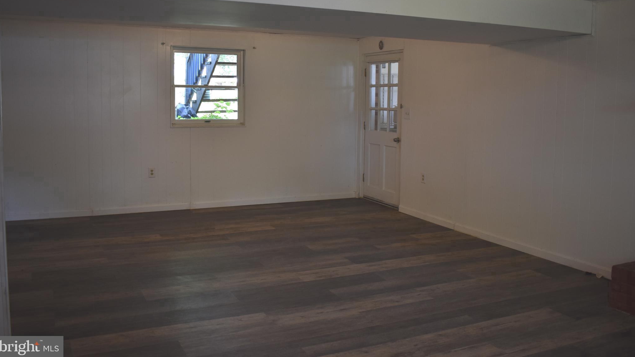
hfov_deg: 56.6
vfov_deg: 33.6
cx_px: 315
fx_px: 589
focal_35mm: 35
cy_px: 145
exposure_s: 1/80
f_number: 4.5
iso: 400
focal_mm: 22
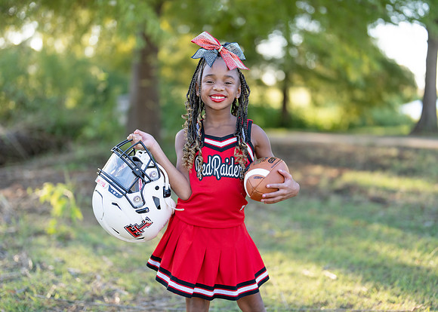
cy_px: 156
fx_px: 652
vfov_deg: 27.0
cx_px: 219
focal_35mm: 52
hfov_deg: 37.1
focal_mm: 50
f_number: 1.2
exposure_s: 1/800
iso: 100
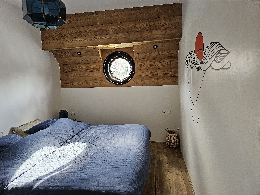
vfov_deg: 58.9
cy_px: 98
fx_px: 173
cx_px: 130
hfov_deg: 73.9
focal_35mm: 23
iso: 400
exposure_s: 1/170
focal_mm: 6.3
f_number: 1.7
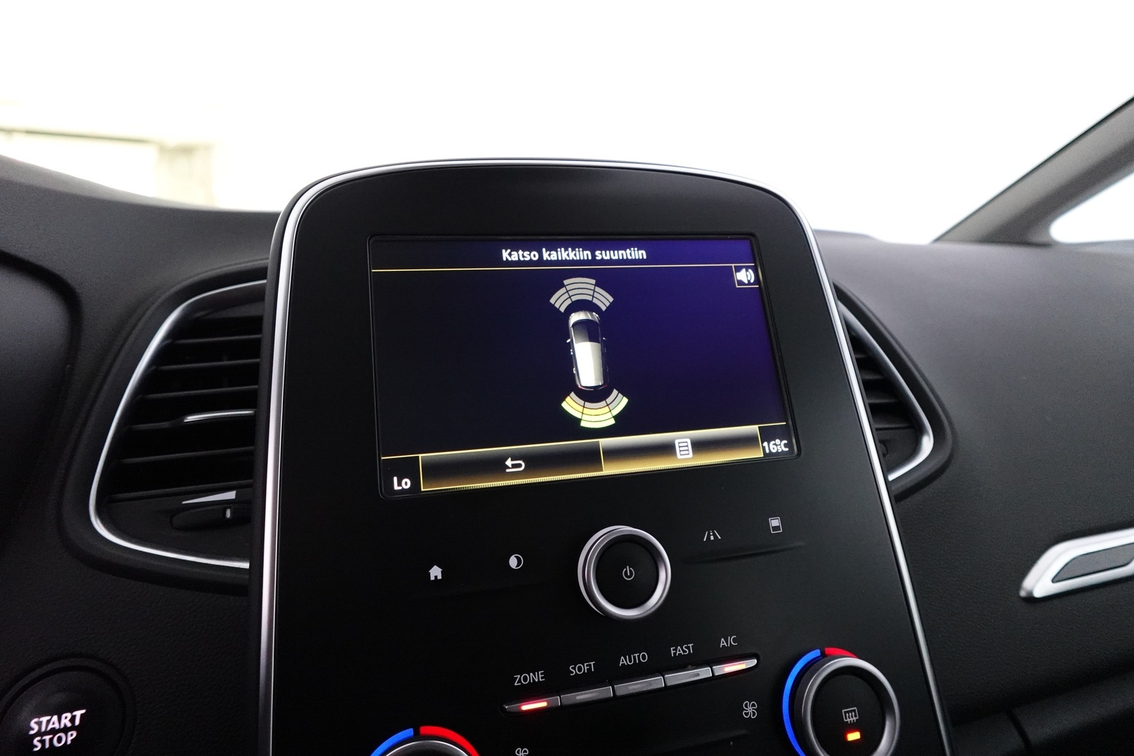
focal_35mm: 20
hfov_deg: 84.0
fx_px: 630
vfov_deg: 61.9
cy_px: 378
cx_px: 567
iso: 2000
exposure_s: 1/80
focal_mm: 7.6
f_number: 2
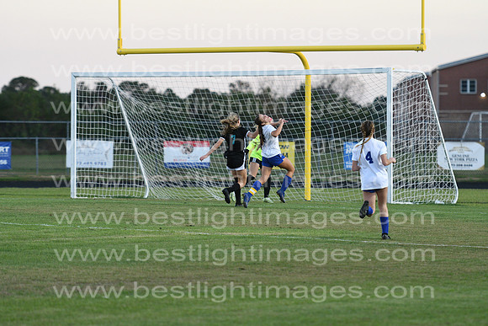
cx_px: 244
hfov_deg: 9.8
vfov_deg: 6.5
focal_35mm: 210
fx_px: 2847
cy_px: 163
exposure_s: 1/800
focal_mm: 140
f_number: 2.8
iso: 1100
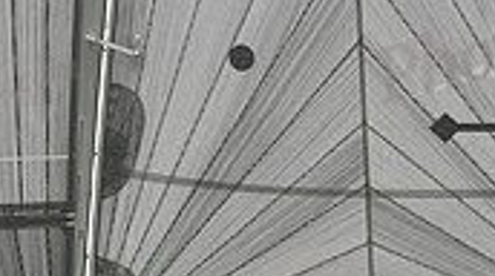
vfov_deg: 4.8
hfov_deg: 8.7
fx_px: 3249
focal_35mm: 248
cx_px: 230
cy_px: 484
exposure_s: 1/800
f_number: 7.1
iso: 250
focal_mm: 70
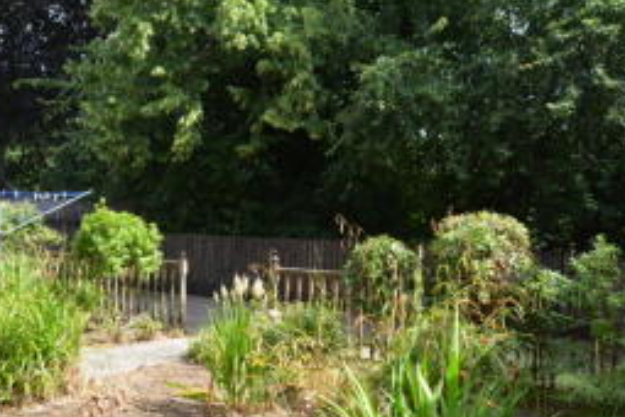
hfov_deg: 65.3
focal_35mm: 28
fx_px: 486
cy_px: 227
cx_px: 279
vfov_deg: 46.4
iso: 200
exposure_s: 1/200
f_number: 7.1
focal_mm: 10
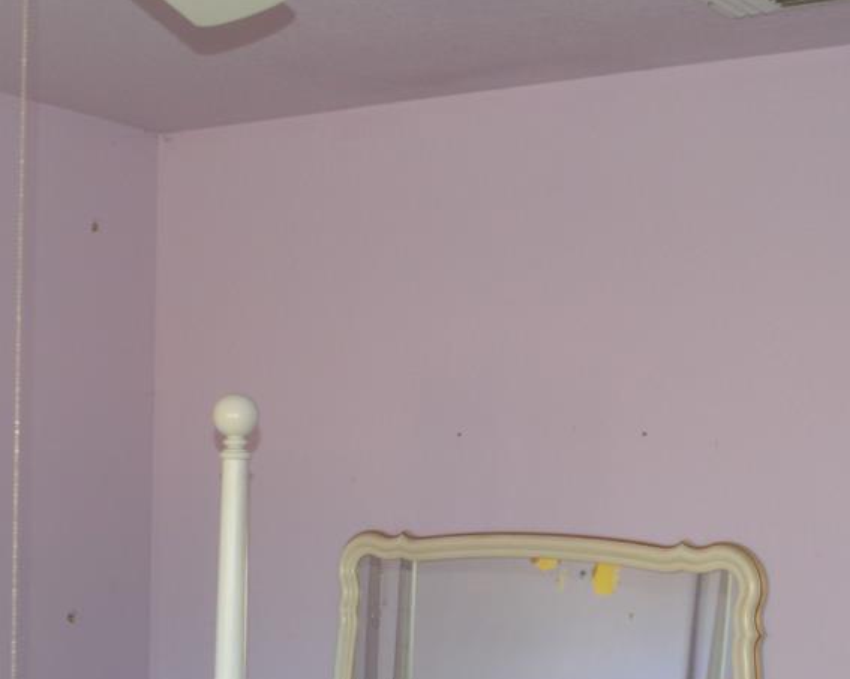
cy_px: 645
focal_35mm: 67
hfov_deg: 28.3
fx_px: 1685
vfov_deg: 22.1
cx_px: 345
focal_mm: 18
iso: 640
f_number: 3.5
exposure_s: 1/60
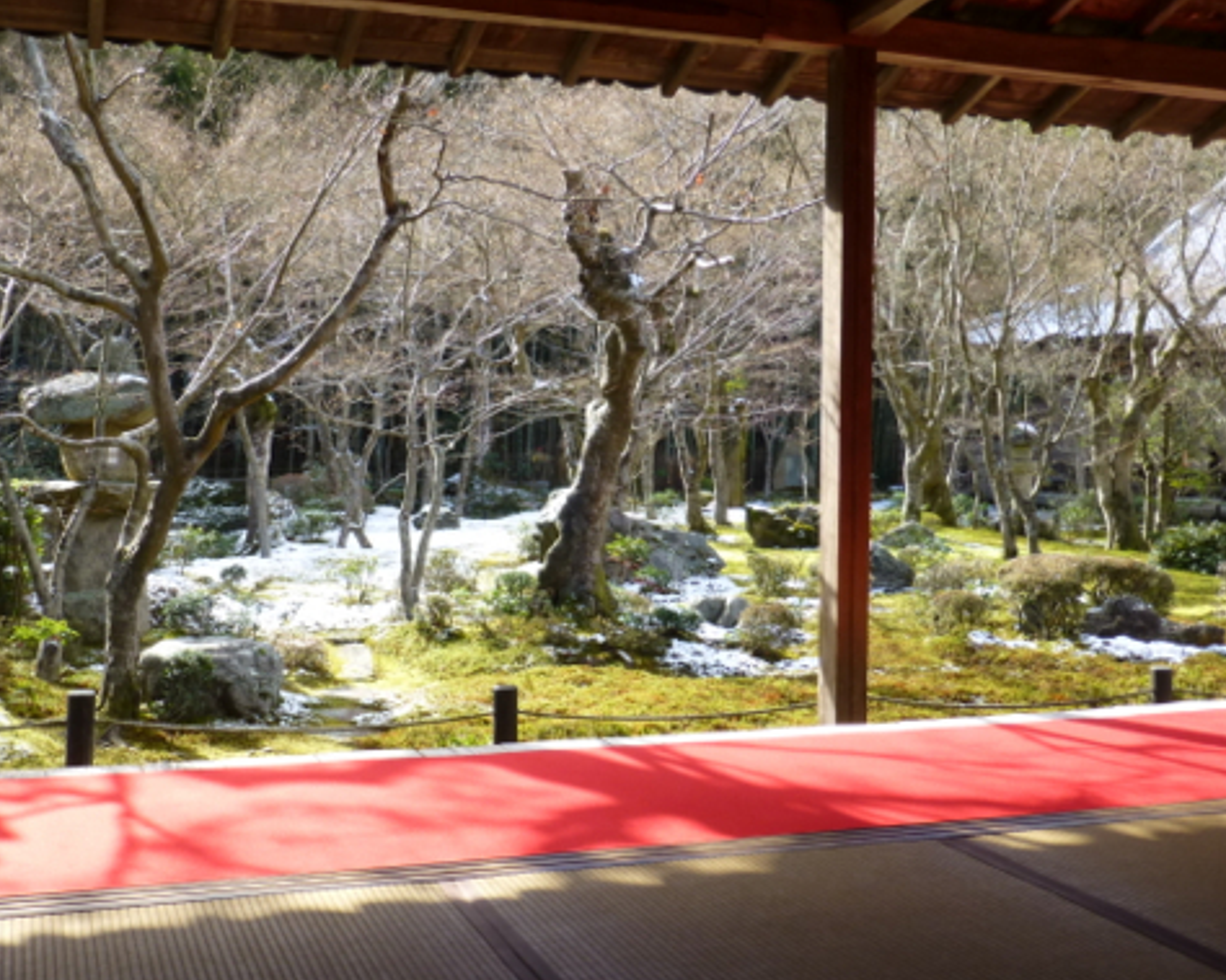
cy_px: 440
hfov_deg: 43.8
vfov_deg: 35.6
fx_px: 1524
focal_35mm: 42
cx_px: 600
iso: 100
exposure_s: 1/160
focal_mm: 6.1
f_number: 3.7
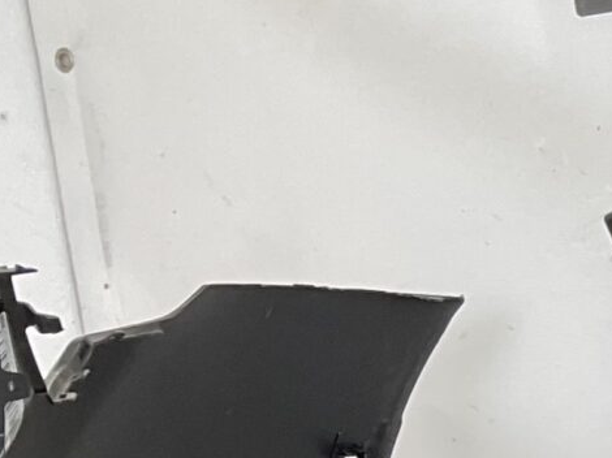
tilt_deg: -14.5
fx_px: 2792
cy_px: 843
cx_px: 1359
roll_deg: +5.6
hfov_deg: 11.0
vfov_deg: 9.0
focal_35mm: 158
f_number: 1.8
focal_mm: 3
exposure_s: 1/100
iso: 16
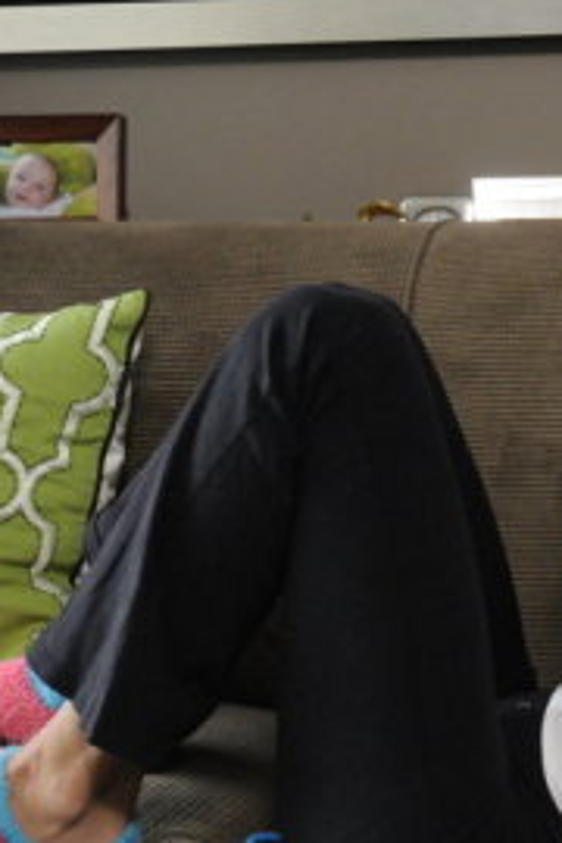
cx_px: 734
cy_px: 418
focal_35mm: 80
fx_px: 1873
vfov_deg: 25.4
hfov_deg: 16.2
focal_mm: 24
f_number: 5.6
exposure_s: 1/90
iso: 2200
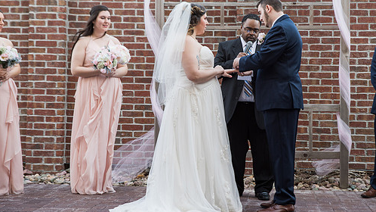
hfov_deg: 27.2
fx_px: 778
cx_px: 216
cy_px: 97
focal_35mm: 78
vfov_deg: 15.5
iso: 250
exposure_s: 1/200
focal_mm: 62
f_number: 3.5
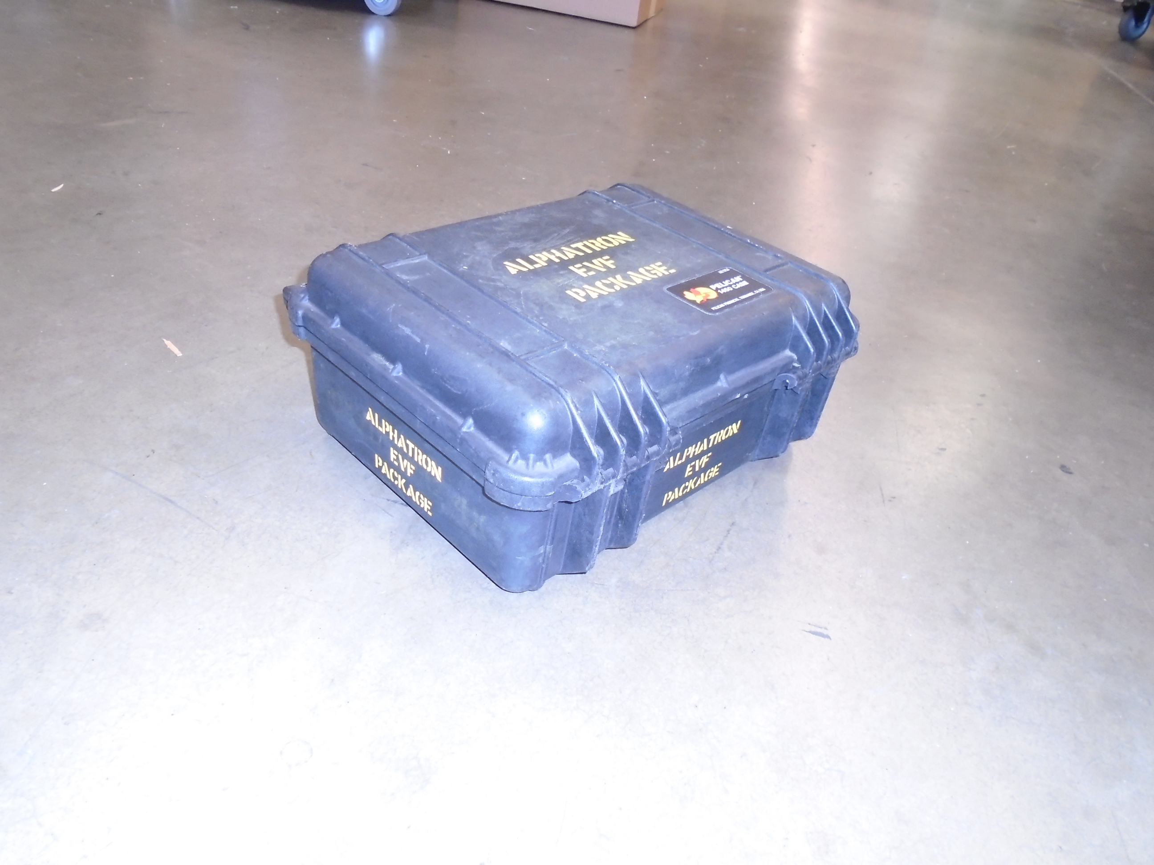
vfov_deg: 53.1
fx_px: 867
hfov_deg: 67.3
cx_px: 577
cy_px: 432
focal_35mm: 26
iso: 320
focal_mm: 4.6
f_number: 3.2
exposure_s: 1/40
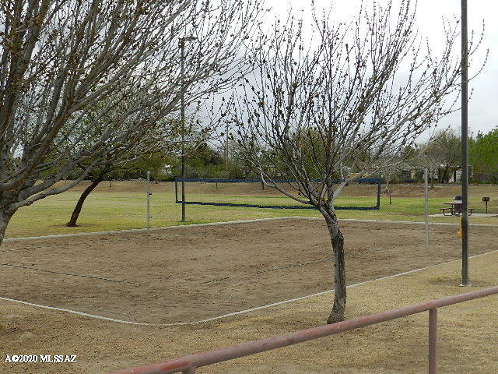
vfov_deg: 31.5
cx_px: 249
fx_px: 662
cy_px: 187
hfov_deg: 41.2
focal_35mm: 46
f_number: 4.2
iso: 160
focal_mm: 8.1
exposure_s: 1/800
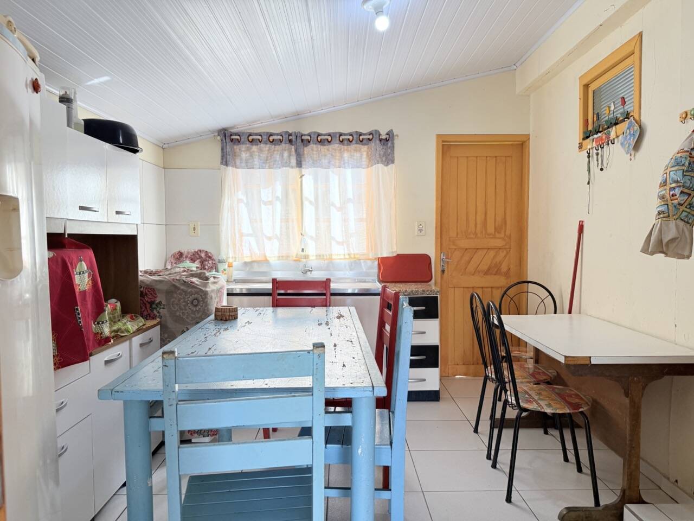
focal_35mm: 24
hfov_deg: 71.6
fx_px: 481
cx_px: 347
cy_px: 260
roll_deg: +0.1
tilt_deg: -2.2
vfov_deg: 56.8
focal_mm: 6.76
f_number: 1.78
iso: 100
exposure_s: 1/356
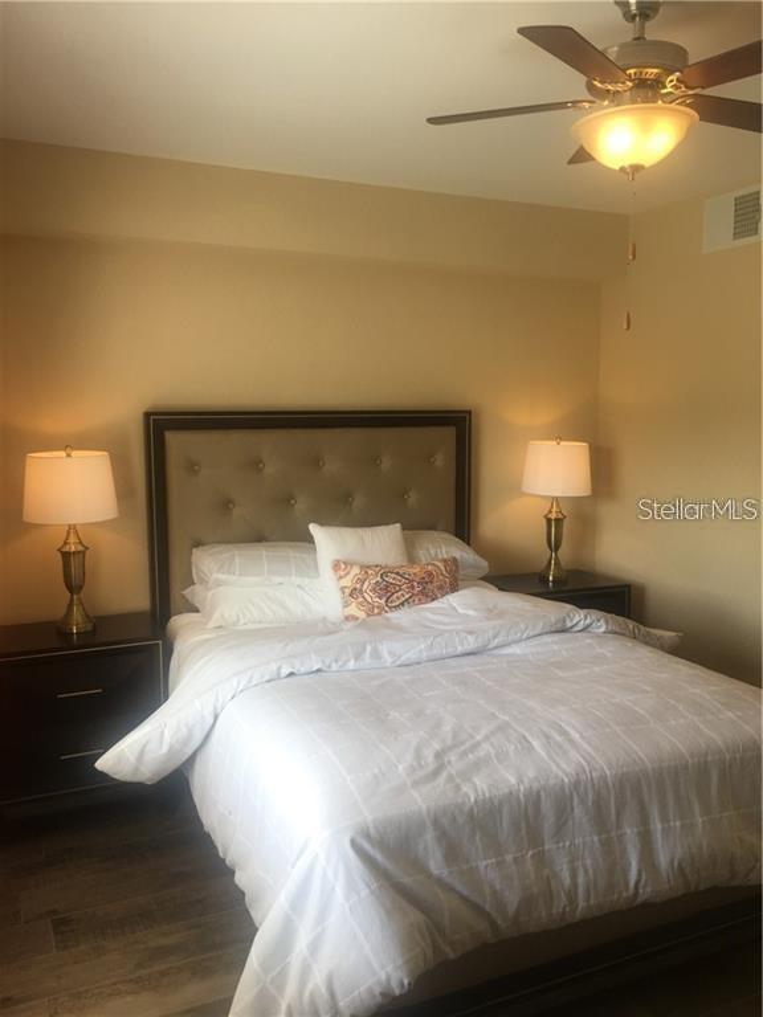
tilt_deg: -5.6
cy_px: 508
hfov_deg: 48.2
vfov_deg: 61.7
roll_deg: -0.8
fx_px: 852
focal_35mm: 29
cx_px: 382
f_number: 2.2
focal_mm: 4.15
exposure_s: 1/60
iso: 32
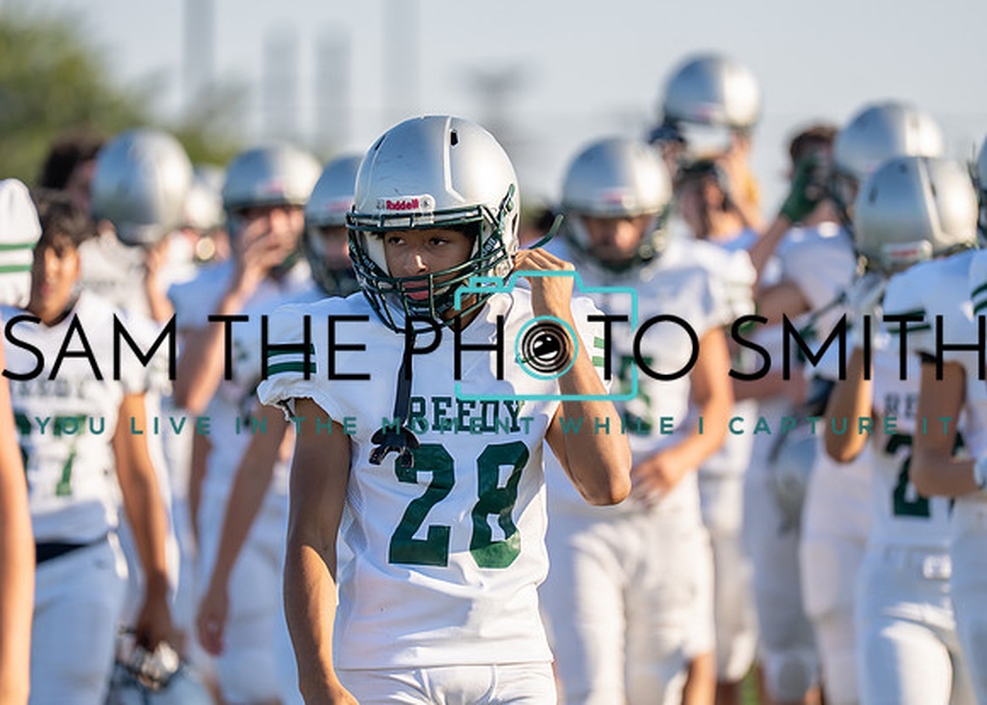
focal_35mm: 298
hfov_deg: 6.8
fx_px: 8346
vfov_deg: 4.8
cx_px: 508
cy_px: 327
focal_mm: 200
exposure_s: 1/1600
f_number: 2.8
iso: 100
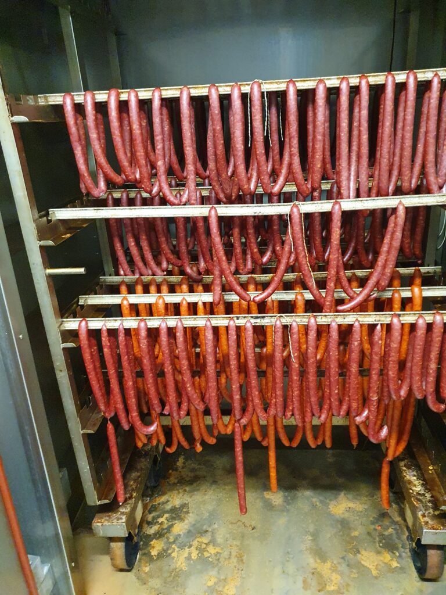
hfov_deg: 53.1
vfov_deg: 67.3
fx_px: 447
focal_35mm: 26
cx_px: 223
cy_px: 298
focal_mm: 4.32
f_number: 1.5
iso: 640
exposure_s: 1/50
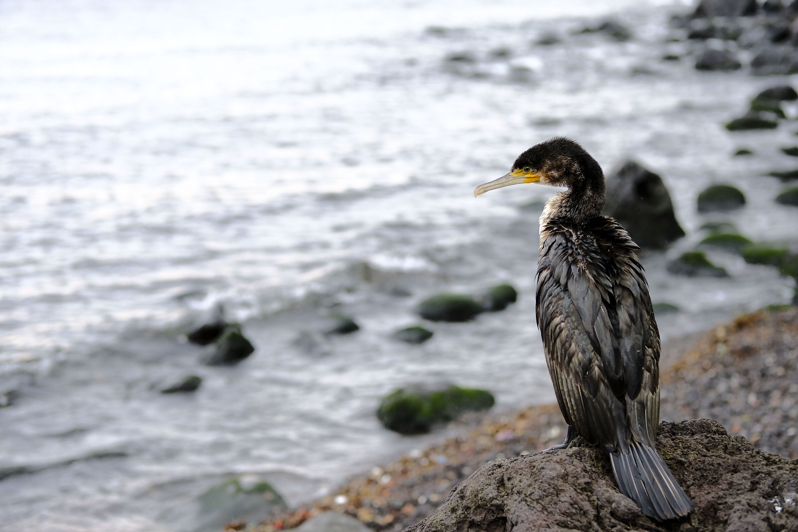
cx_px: 399
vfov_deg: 18.2
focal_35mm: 75
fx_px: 1662
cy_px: 266
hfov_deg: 27.0
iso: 1000
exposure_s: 1/500
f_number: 2.8
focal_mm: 50
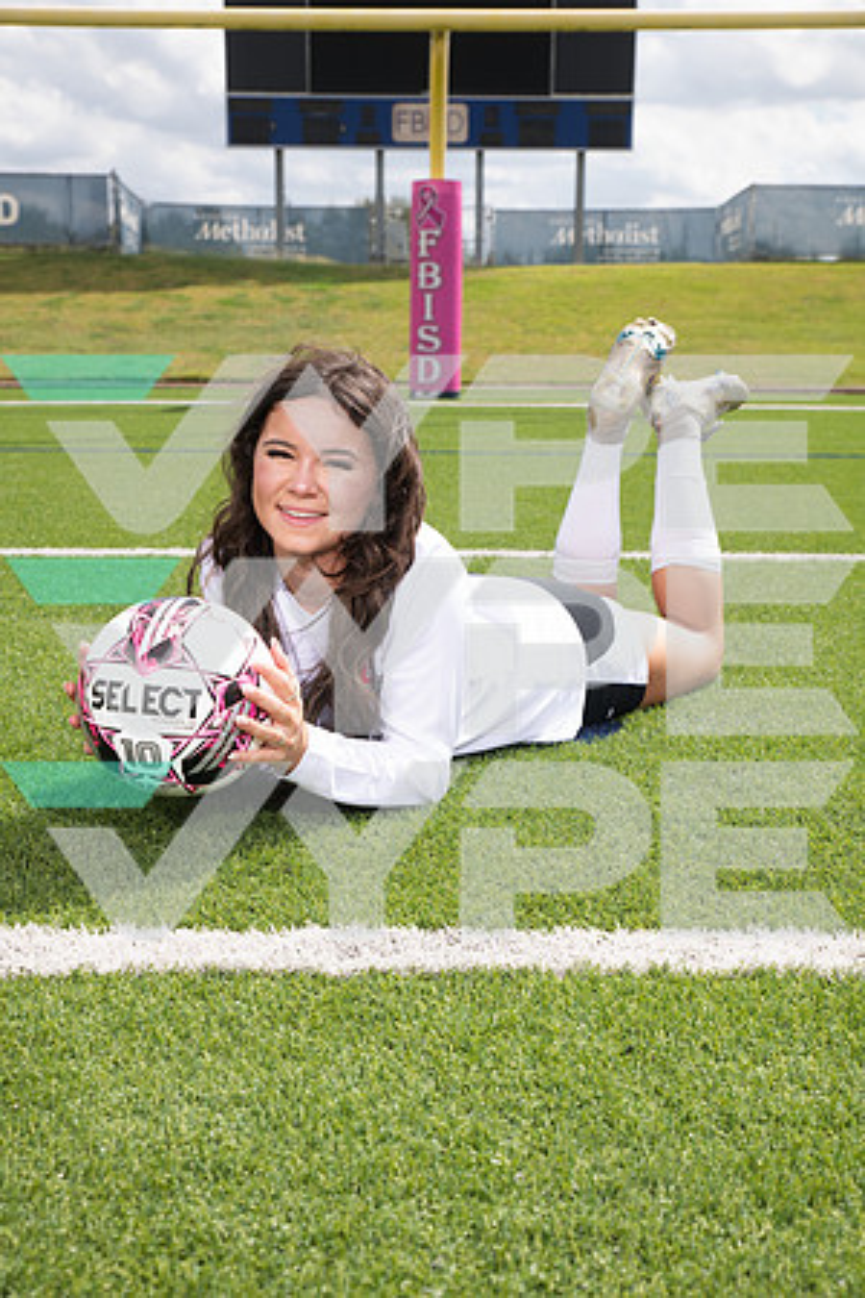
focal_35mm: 46
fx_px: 1658
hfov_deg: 29.2
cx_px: 432
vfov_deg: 42.7
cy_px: 649
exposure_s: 1/400
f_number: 7.1
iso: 125
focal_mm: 46
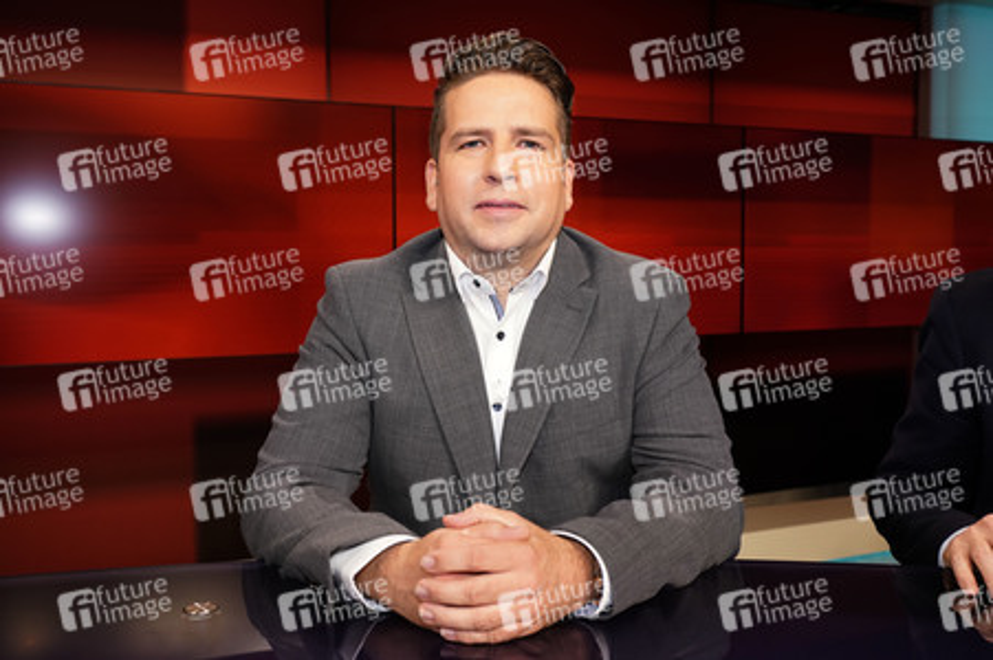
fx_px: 854
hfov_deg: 60.3
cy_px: 330
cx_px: 496
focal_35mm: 31
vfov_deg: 42.3
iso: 2000
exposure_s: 1/125
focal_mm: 31
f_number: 5.6
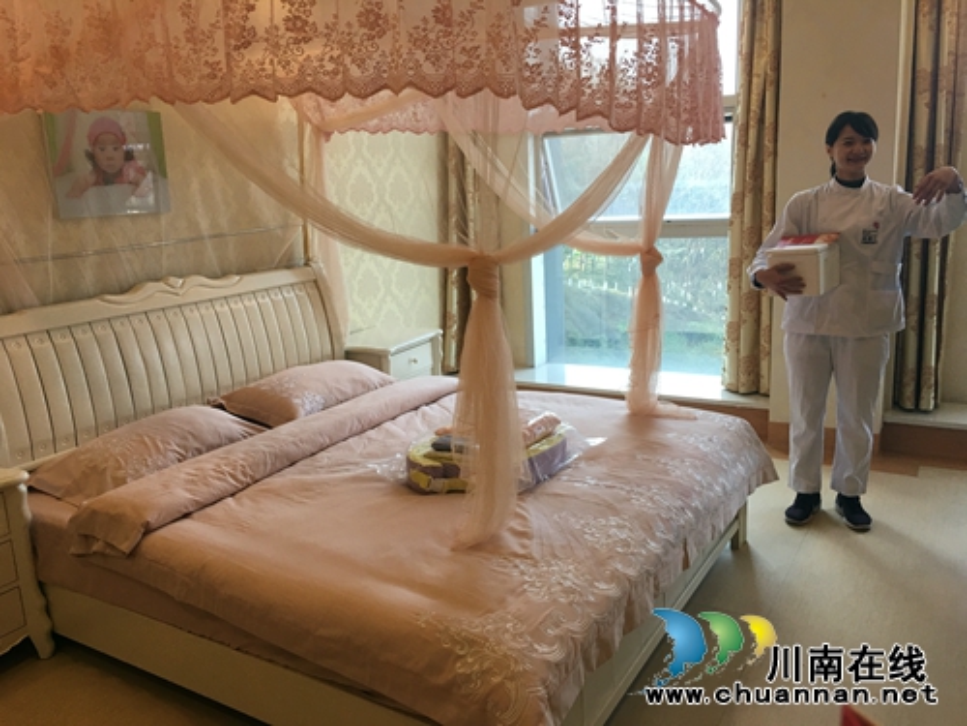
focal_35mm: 29
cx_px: 484
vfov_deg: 48.2
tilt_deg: -11.7
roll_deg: +2.5
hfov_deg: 61.7
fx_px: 810
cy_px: 363
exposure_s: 1/33
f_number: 2.2
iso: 40
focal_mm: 4.15
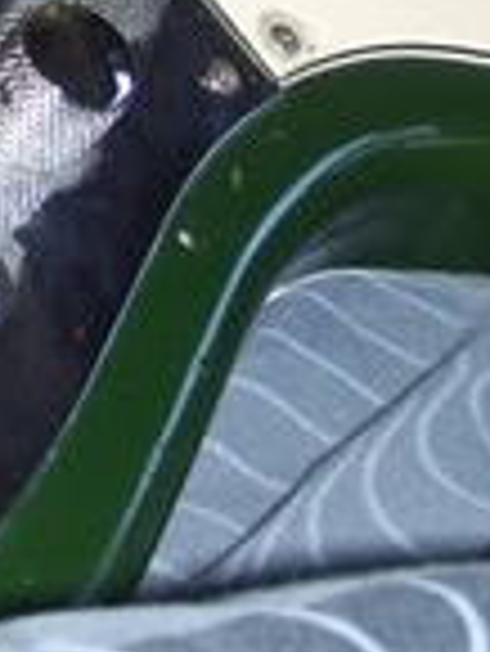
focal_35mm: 159
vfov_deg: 12.1
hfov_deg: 9.2
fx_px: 2997
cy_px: -175
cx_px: -166
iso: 80
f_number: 2.7
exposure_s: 1/60
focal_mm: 6
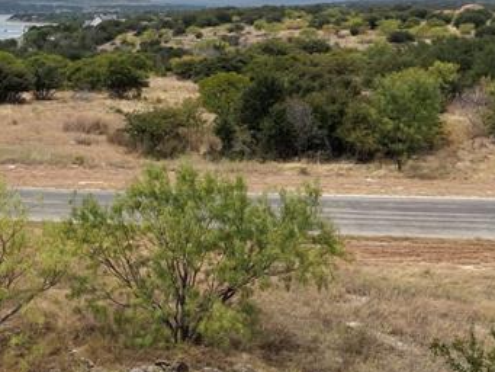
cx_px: -3
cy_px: 90
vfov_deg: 20.3
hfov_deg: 25.6
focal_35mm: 72
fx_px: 1030
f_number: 1.8
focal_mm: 8.67
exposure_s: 1/6400
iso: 250
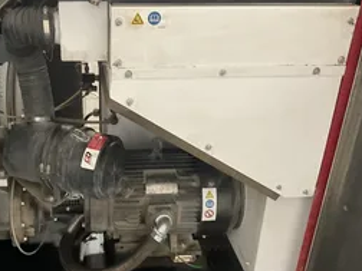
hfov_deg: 40.7
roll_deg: +0.2
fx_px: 481
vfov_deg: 31.3
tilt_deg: -28.2
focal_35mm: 46
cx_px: 119
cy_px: 173
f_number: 1.8
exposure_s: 1/32
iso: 320
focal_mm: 3
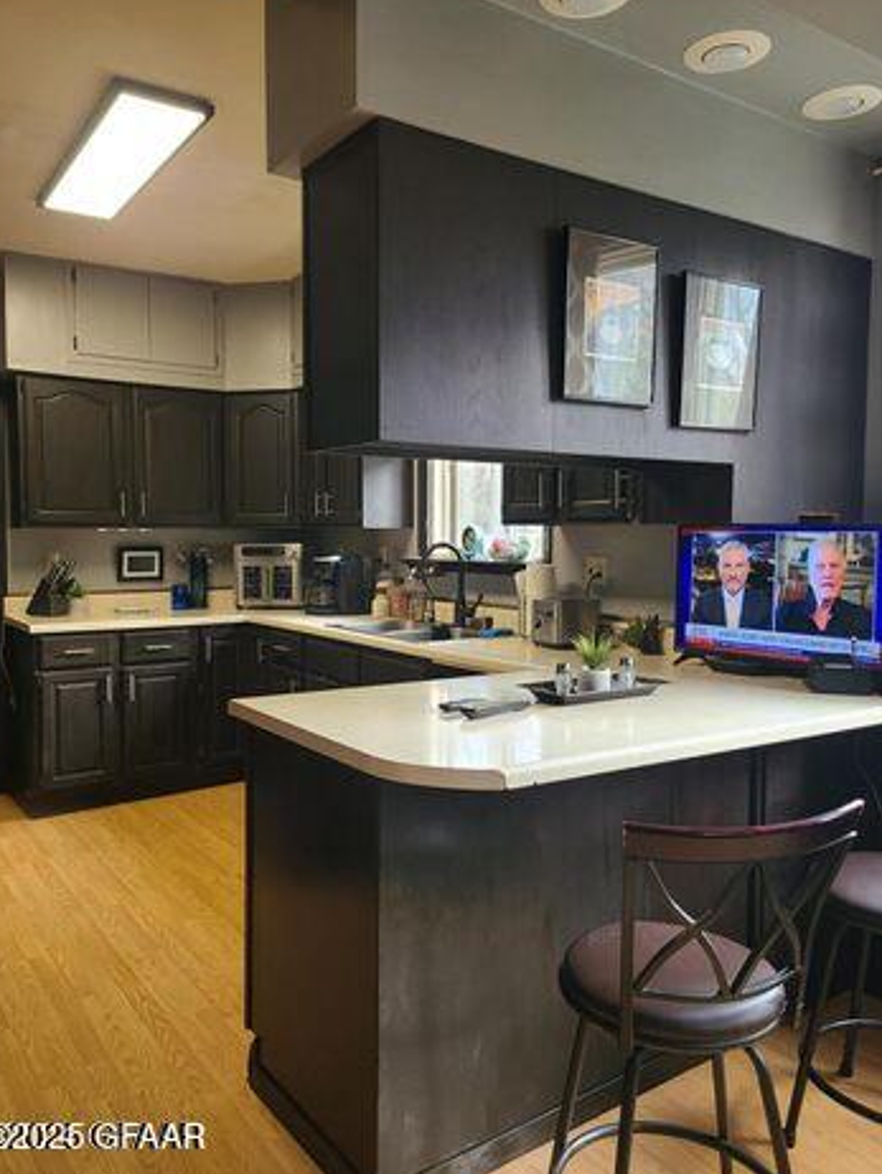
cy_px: 582
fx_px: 916
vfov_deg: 65.3
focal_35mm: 27
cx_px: 430
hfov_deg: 51.4
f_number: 1.8
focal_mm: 5.4
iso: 100
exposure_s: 1/60
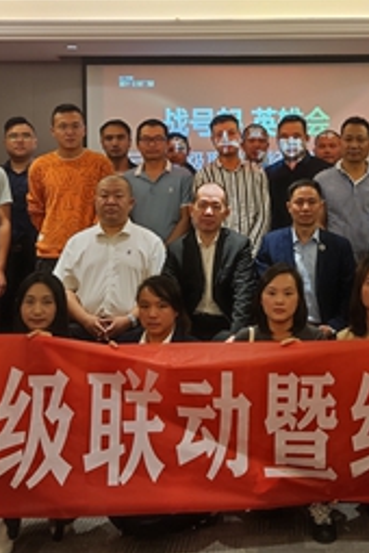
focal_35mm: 53
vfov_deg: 37.2
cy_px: 196
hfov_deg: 25.2
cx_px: 276
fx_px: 815
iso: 447
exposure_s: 1/50
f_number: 1.79
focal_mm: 4.74
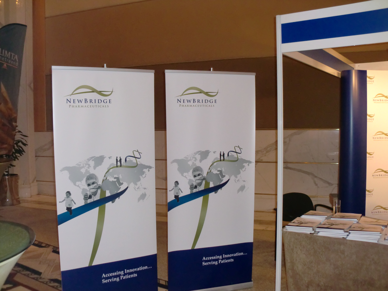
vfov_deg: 40.7
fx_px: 392
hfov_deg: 52.6
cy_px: 146
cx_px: 194
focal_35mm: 35
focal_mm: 6.3
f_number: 3.1
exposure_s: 1/60
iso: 400
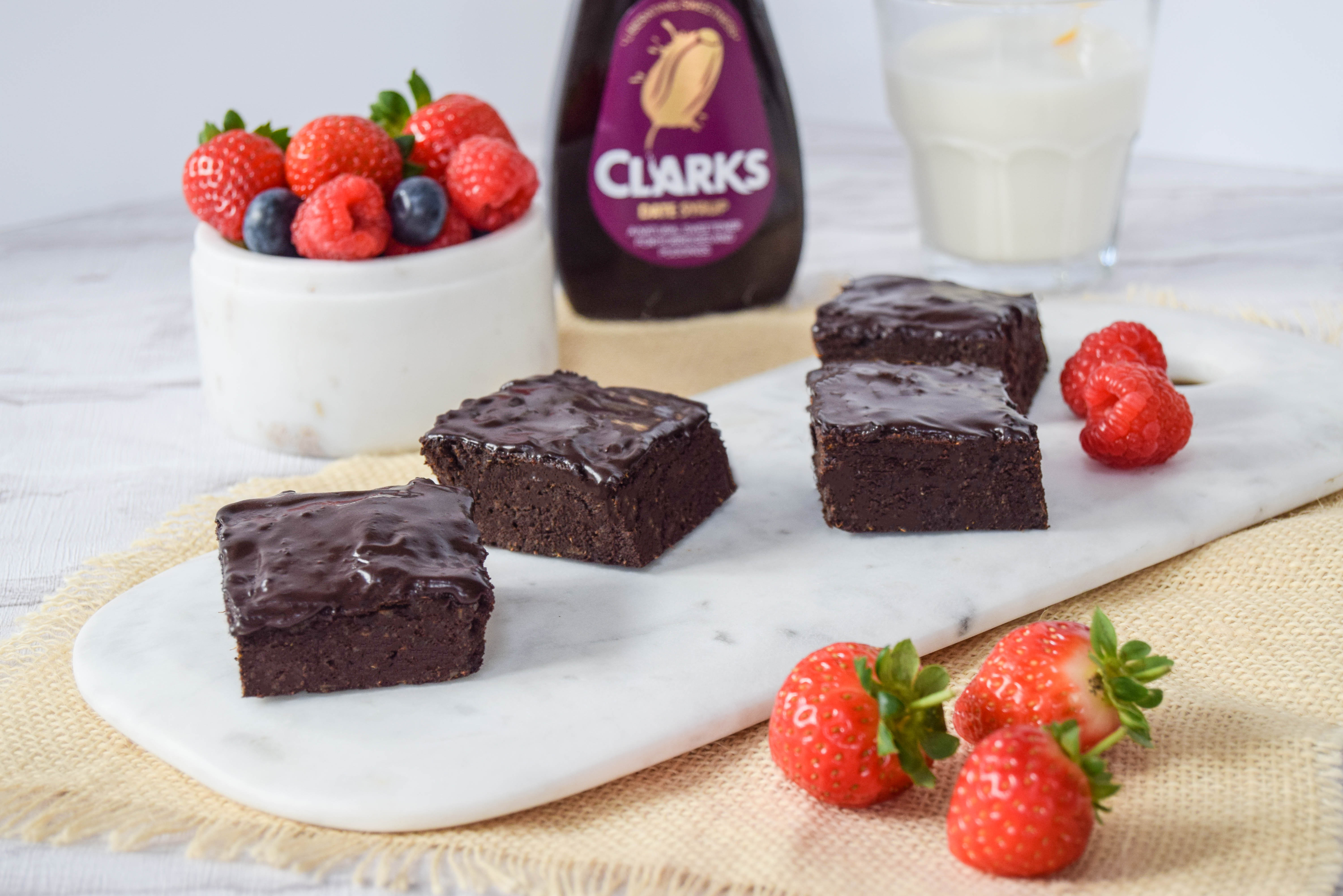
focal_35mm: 82
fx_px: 3077
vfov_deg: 16.6
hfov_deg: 24.6
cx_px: 672
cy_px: 448
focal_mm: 55
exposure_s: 1/80
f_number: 5.6
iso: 400
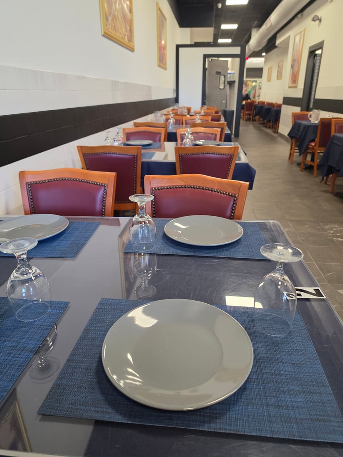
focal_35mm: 23
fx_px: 304
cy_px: 228
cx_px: 172
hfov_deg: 58.9
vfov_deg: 73.9
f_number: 1.4
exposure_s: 1/120
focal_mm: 6.5
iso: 250
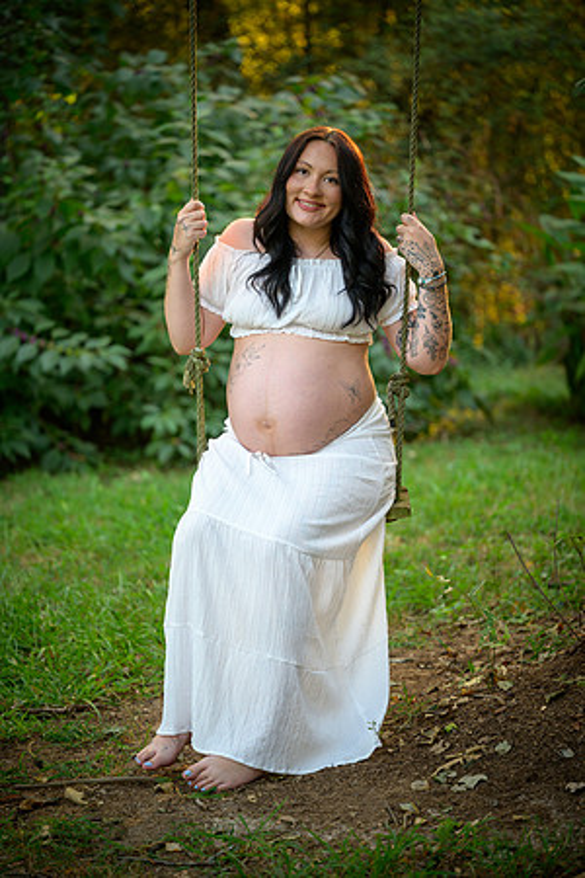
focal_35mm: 105
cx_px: 292
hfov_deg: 13.0
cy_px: 439
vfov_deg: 19.5
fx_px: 2559
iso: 640
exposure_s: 1/125
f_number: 2.8
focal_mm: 105
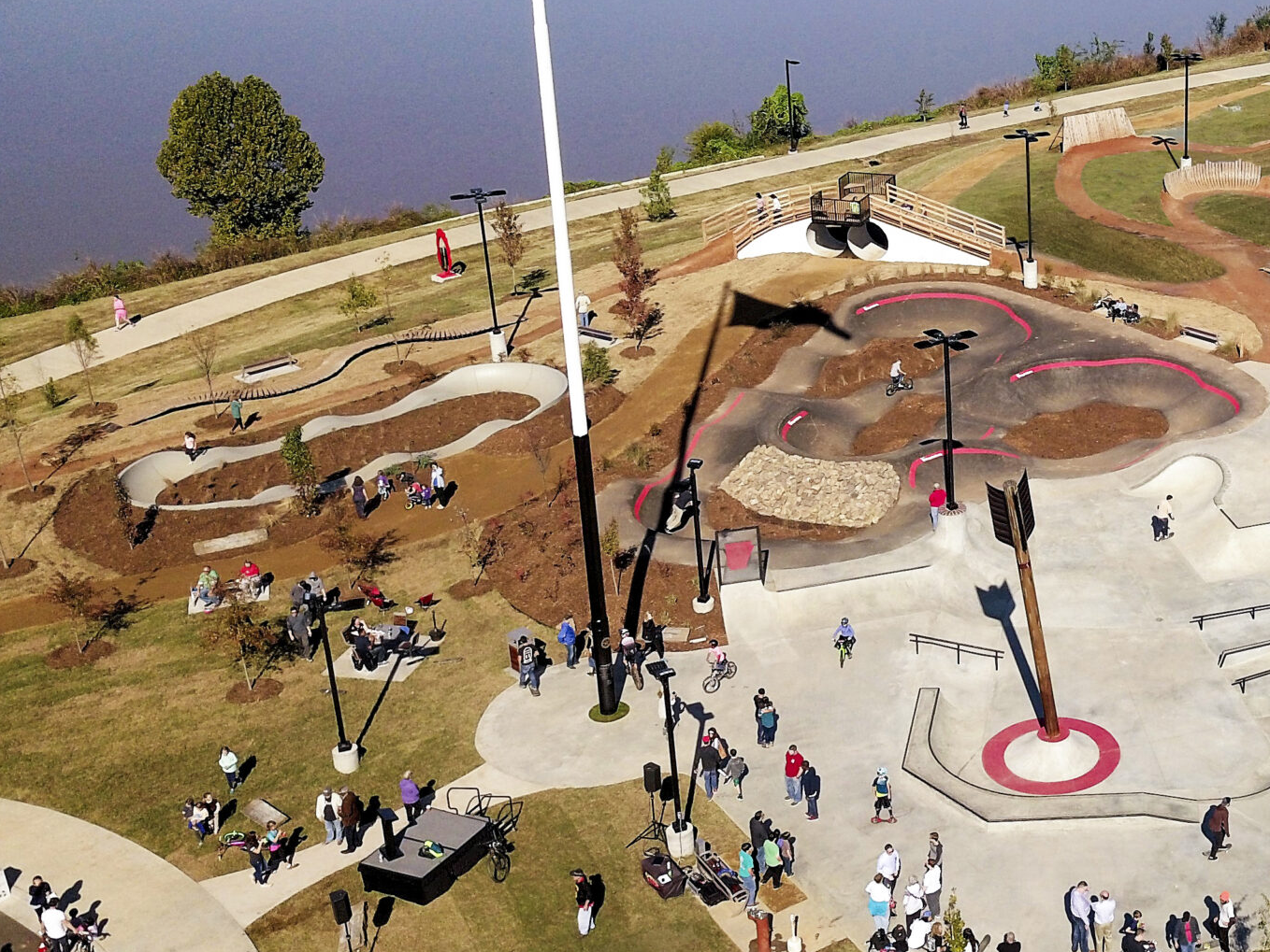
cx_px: 1195
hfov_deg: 36.0
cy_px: 333
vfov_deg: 29.5
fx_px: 1798
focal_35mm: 49
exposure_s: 1/1100
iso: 100
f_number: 2.2
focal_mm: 4.73
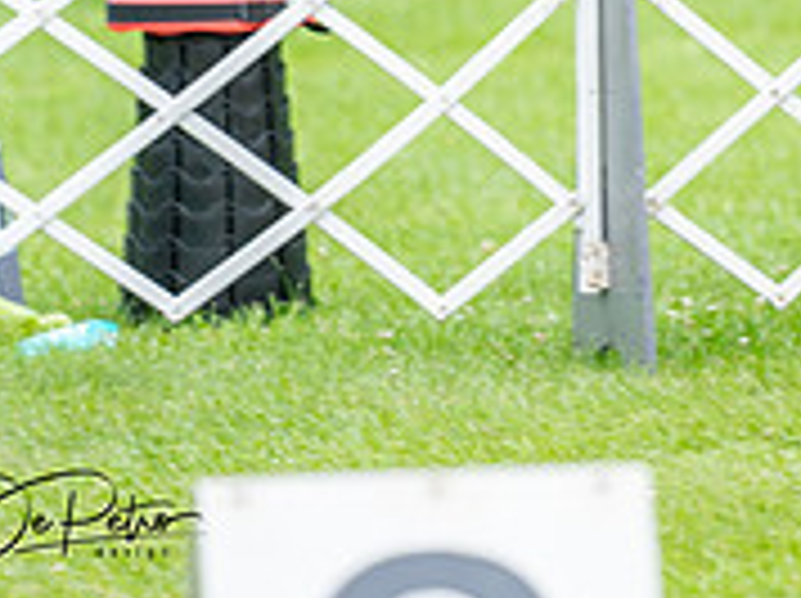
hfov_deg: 3.2
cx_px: 1210
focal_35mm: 627
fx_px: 14489
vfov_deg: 2.4
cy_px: -236
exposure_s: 1/400
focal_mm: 200
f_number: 4.5
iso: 400
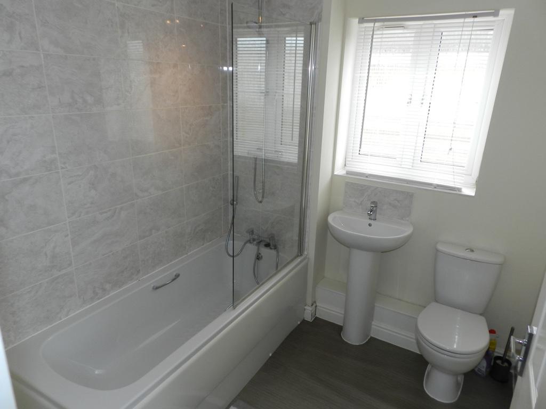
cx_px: 273
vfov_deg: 58.9
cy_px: 204
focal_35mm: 23
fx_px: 363
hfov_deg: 73.9
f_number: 3.4
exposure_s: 1/80
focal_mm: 4
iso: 160
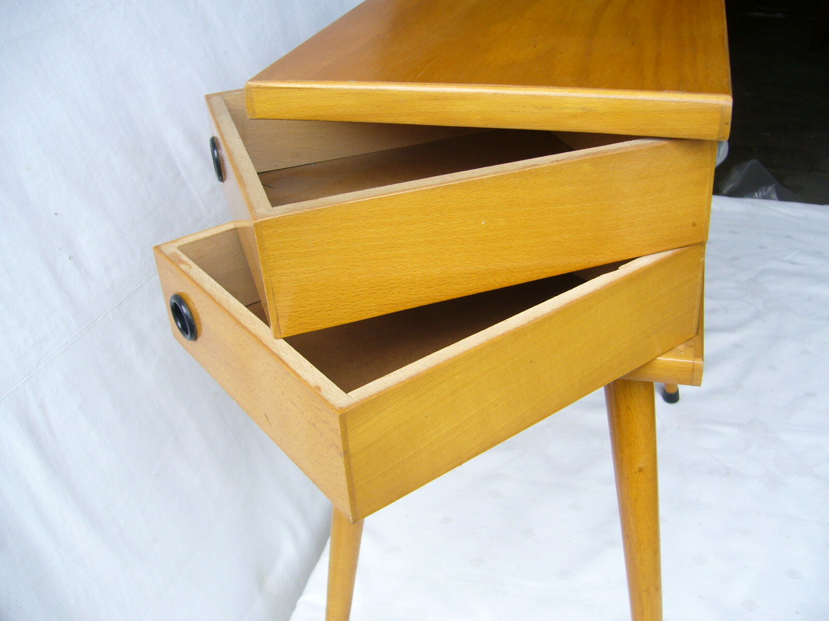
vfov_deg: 40.7
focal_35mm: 35
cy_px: 310
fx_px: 838
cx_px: 414
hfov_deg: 52.6
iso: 80
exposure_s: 1/25
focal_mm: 5.8
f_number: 2.8
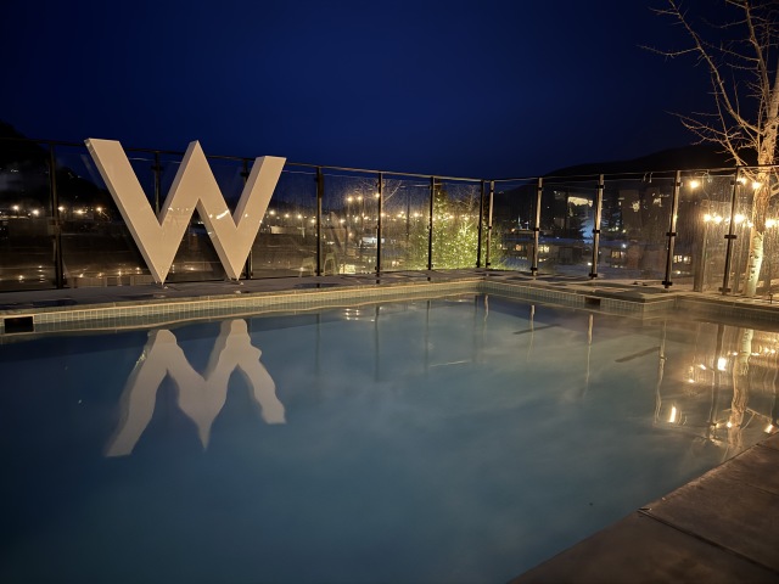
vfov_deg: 56.8
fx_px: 540
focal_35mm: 24
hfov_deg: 71.6
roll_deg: -1.5
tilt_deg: -9.1
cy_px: 292
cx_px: 390
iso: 1600
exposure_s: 1/9
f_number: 1.78
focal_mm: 6.76
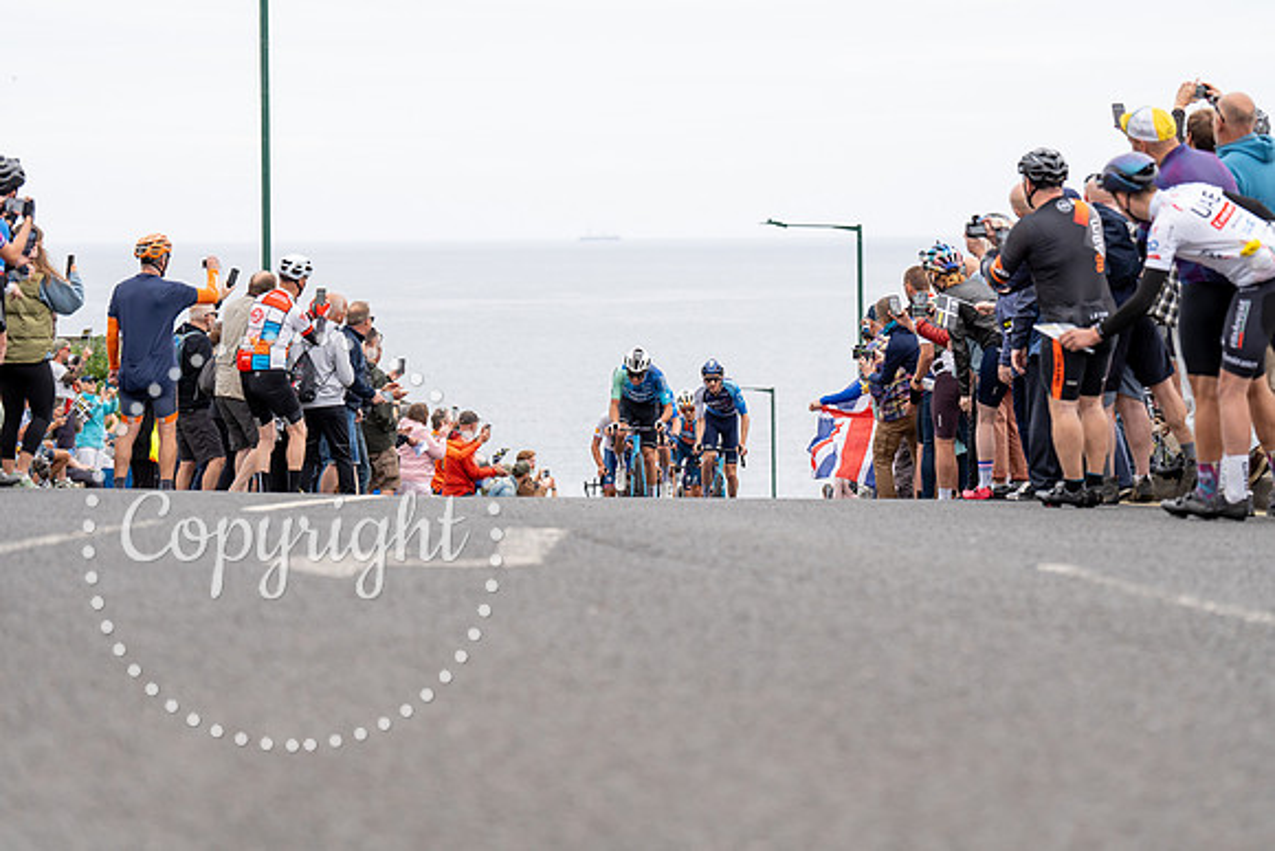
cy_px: 426
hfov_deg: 17.2
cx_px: 638
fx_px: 4215
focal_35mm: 119
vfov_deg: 11.5
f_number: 3.5
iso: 320
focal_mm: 119
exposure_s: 1/1000
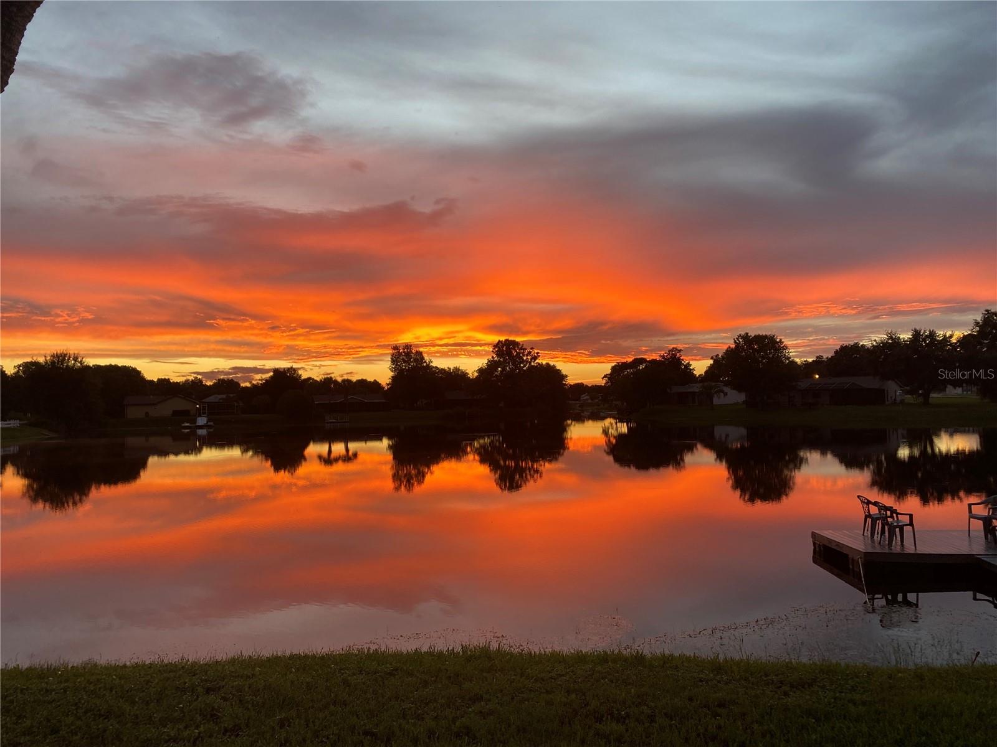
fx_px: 749
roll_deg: +0.9
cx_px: 498
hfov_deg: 67.3
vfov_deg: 53.1
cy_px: 374
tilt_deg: +0.5
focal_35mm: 26
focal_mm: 4.25
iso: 64
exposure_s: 1/121
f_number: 1.8
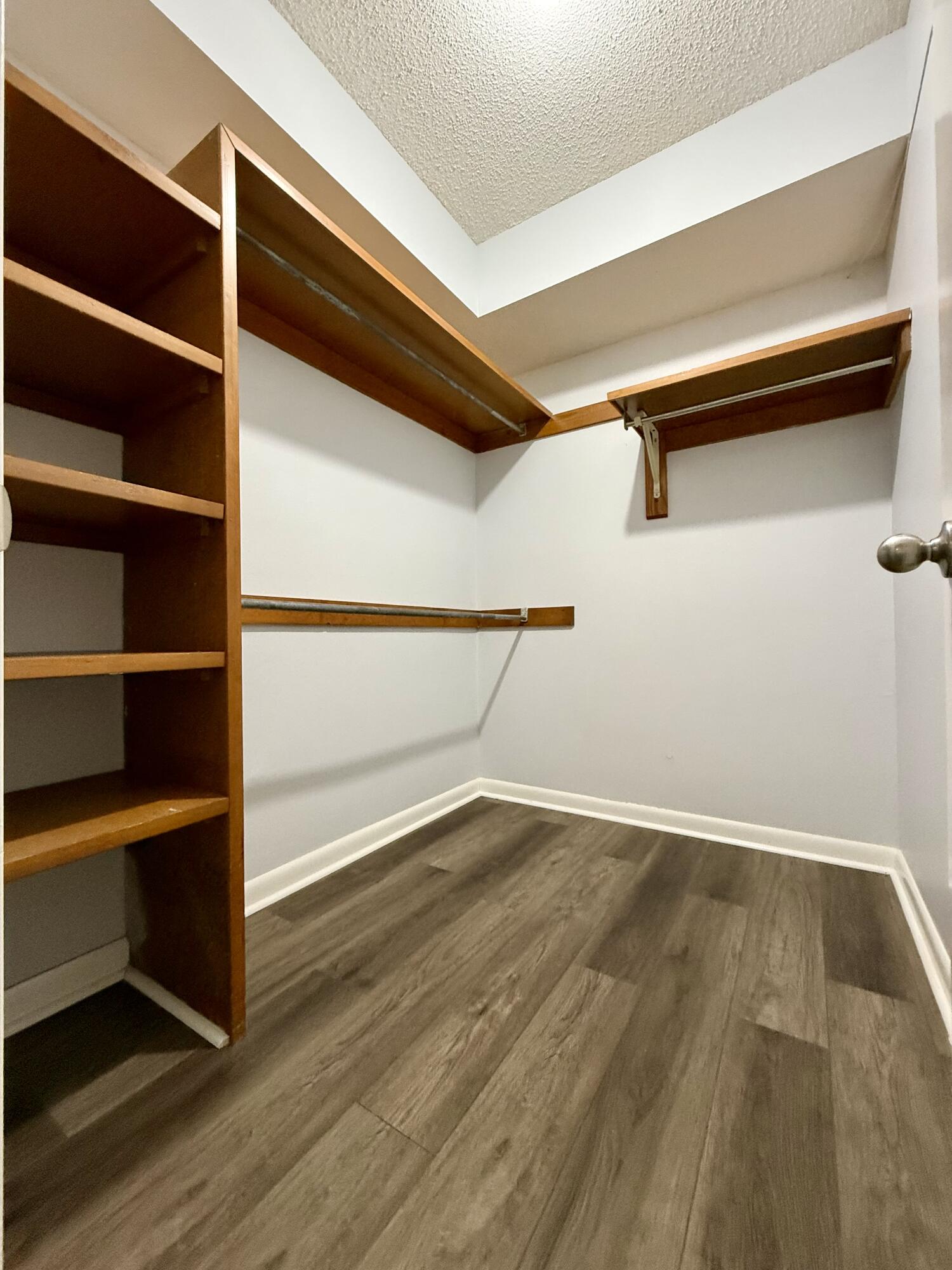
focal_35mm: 14
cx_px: 476
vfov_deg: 102.1
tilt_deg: +1.6
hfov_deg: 85.7
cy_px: 635
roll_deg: +0.1
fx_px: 513
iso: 500
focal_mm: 2.22
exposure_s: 1/60
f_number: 2.2
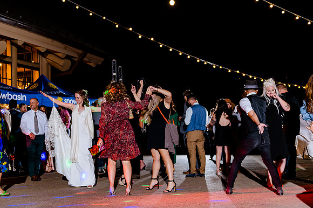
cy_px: 104
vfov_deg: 27.4
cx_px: 156
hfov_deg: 40.2
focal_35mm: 49
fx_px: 427
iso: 2500
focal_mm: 48
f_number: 2.8
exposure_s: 1/125
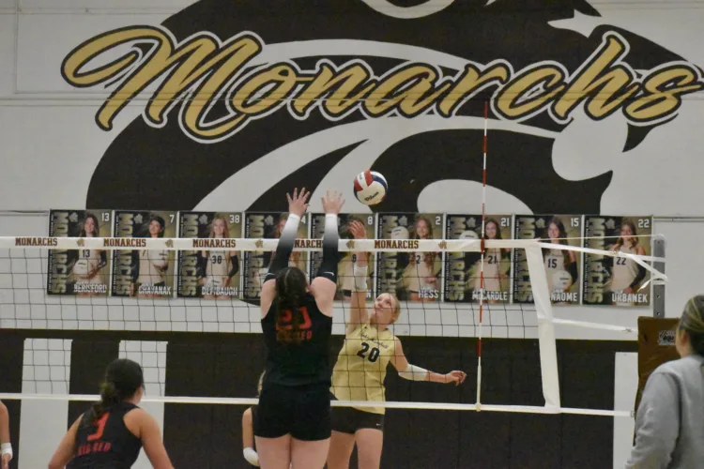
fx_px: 2786
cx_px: 352
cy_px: 234
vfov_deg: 9.6
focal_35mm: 142
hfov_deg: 14.4
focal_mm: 95
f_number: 8
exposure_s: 1/2000
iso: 25600
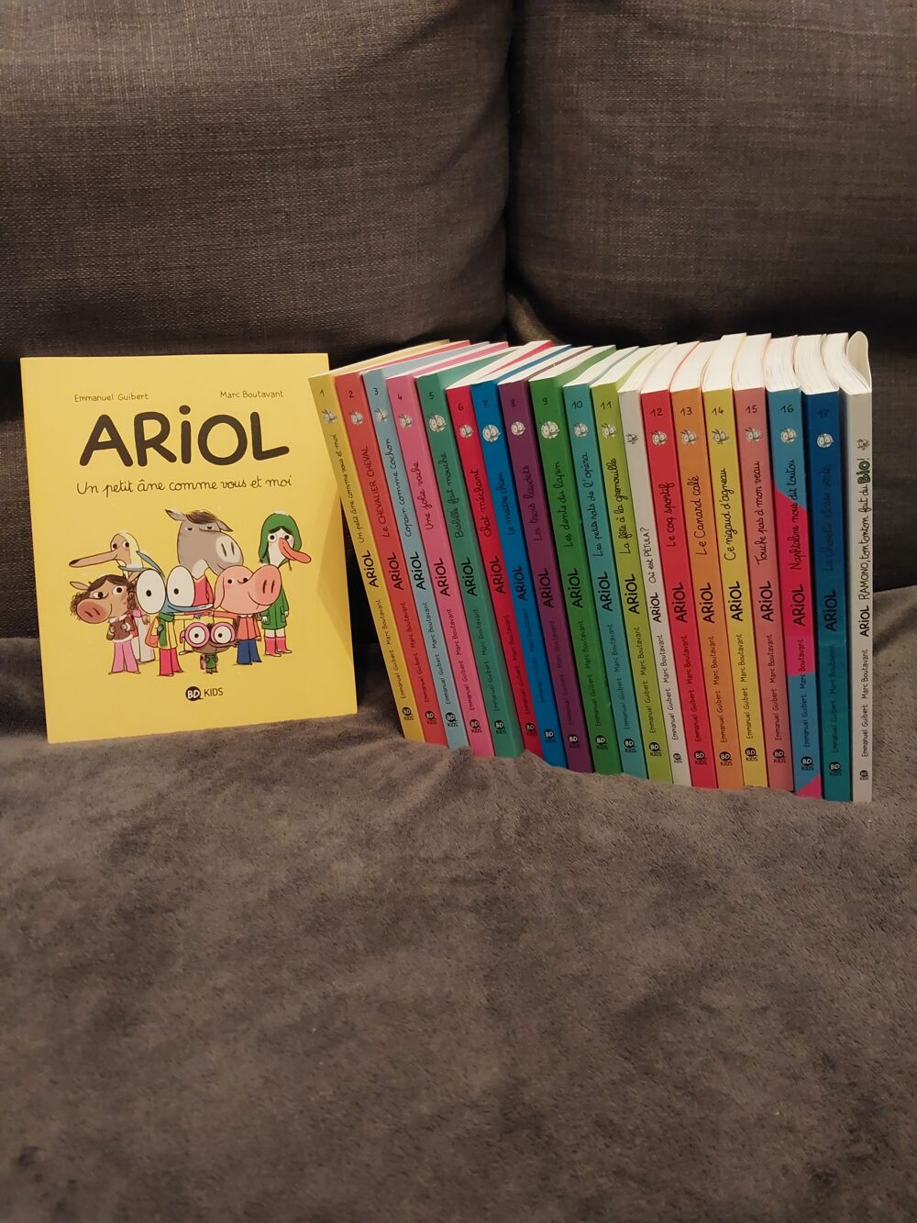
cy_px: 612
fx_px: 1059
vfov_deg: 60.0
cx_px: 458
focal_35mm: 30
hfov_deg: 46.8
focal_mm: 4.6
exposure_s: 1/25
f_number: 1.8
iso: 500
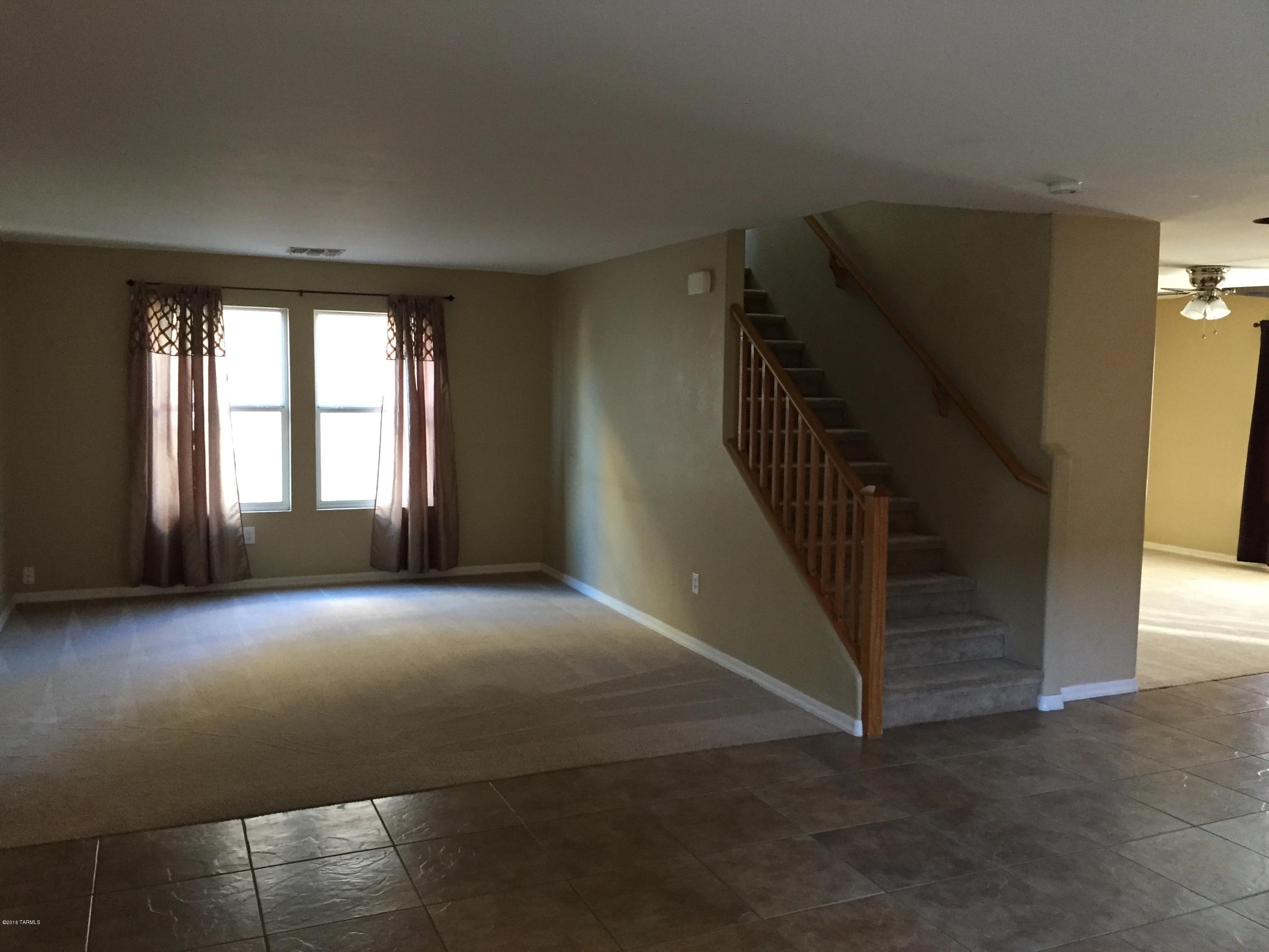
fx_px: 1063
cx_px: 634
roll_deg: -1.6
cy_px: 476
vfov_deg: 48.2
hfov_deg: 61.7
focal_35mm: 29
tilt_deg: -5.3
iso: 250
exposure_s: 1/30
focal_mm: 4.15
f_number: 2.2
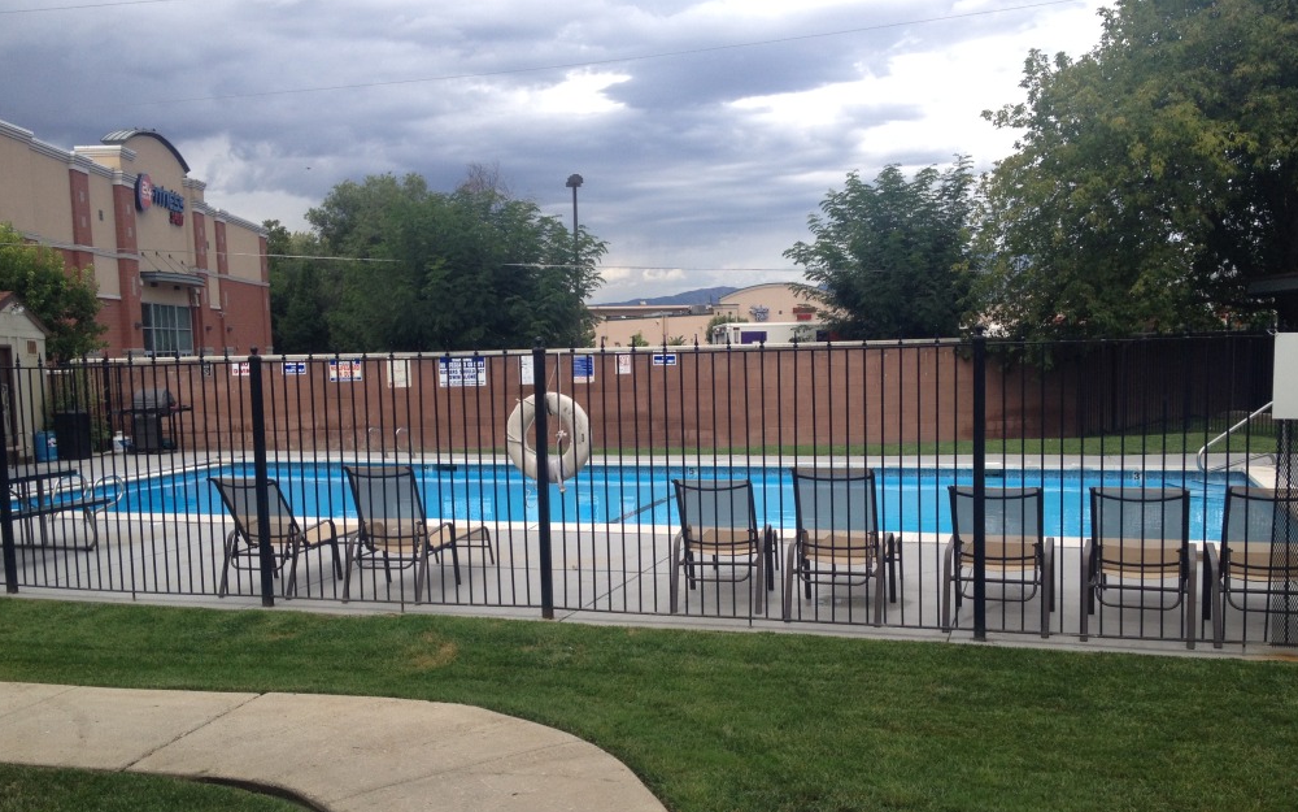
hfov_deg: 51.5
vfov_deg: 33.5
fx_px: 1344
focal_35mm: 38
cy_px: 477
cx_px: 640
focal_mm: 4.28
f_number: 2.4
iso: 50
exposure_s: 1/920
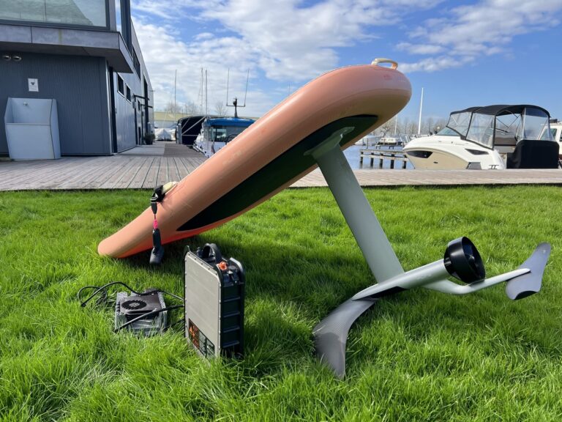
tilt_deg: -11.1
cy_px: 211
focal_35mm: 26
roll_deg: -1.1
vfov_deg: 53.1
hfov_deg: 67.3
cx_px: 281
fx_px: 422
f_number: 1.5
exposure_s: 1/1779
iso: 50
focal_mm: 5.7
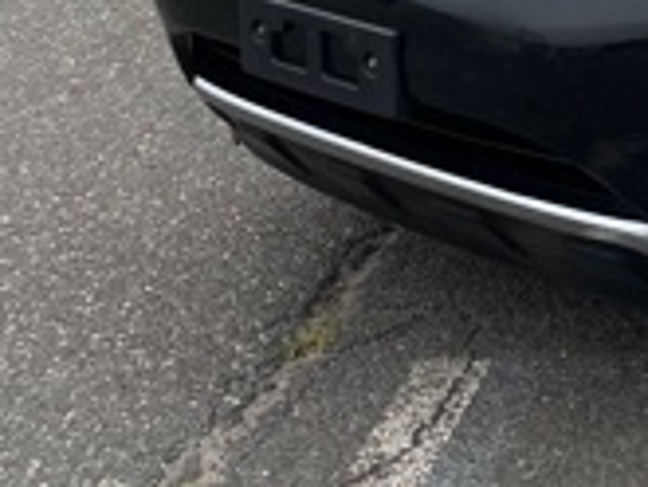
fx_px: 1892
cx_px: 954
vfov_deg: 13.9
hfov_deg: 17.6
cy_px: -220
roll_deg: -0.9
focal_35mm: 101
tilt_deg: -7.4
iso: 32
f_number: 1.6
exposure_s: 1/2882
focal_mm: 4.2
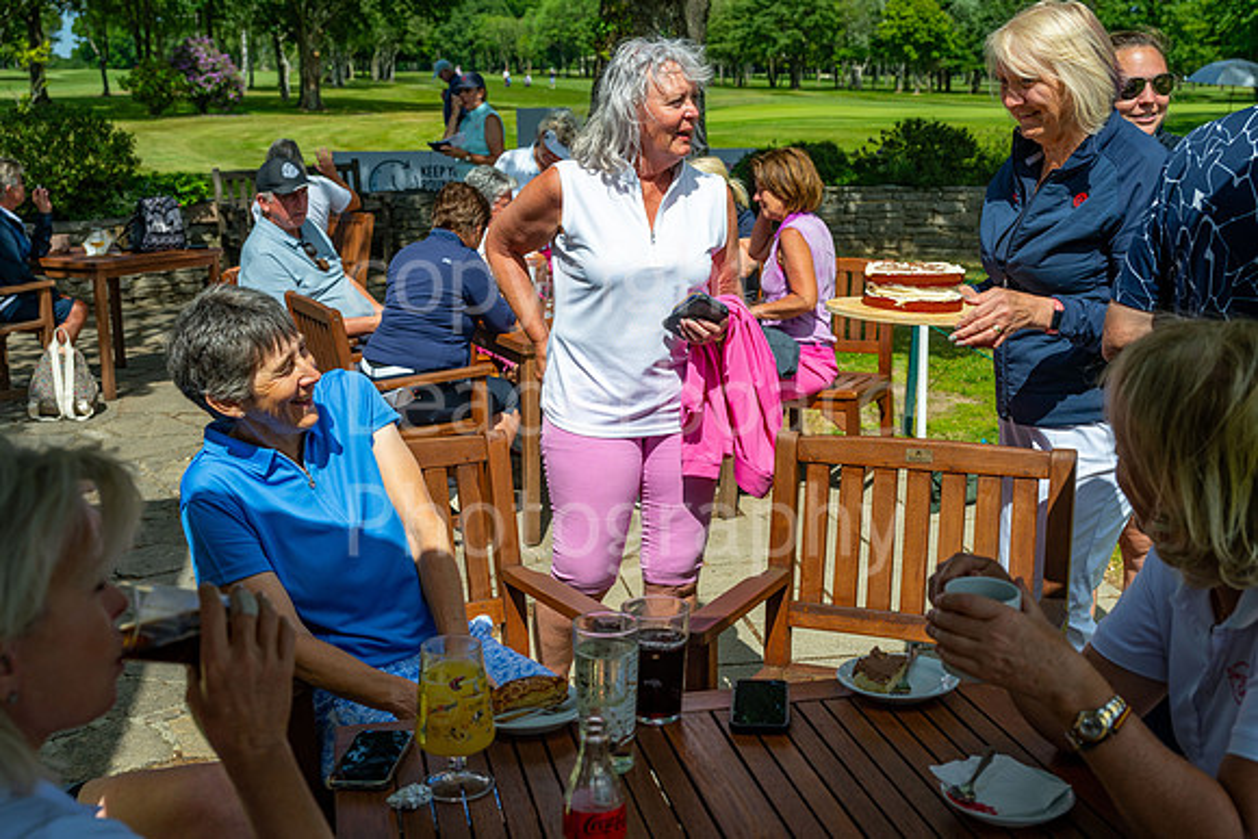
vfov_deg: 31.9
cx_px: 629
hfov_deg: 46.4
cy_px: 420
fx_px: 1468
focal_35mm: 42
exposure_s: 1/1250
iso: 200
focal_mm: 42
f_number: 5.6
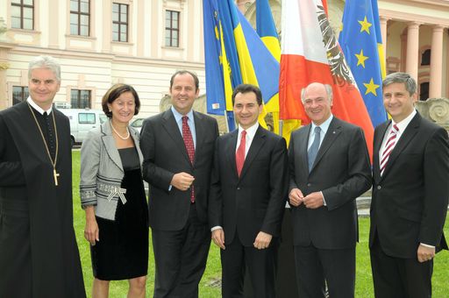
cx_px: 224
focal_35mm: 48
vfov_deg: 28.0
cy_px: 149
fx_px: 598
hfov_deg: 41.2
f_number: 6.3
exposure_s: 1/160
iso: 200
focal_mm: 32
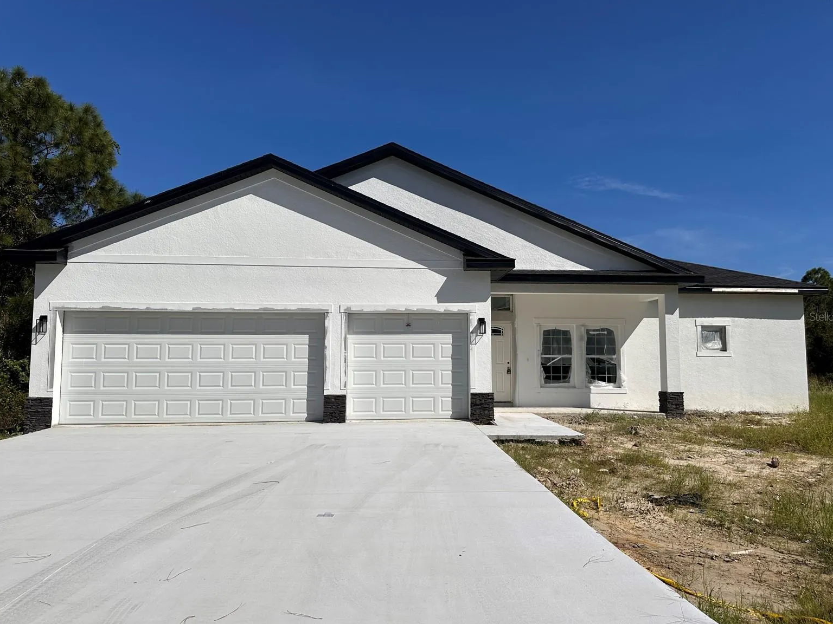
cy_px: 316
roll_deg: +0.6
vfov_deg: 54.9
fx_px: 602
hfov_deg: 69.4
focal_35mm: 25
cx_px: 427
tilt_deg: +4.0
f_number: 1.78
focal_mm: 6.86
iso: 80
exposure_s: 1/13699
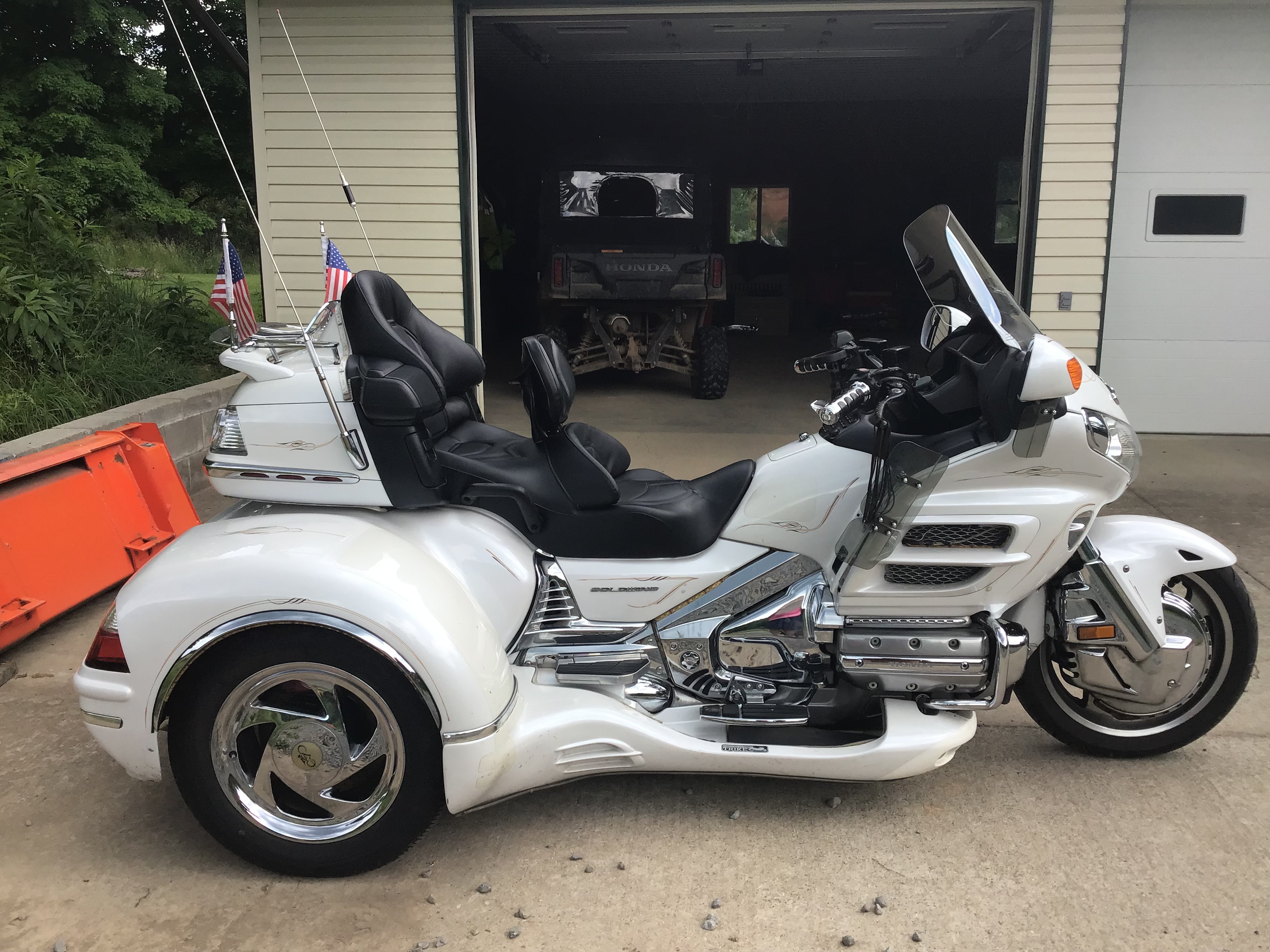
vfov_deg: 45.4
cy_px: 476
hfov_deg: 58.4
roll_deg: -0.4
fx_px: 1137
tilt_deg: -11.7
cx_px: 635
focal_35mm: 31
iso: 25
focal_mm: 3.3
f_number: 2.4
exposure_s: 1/327
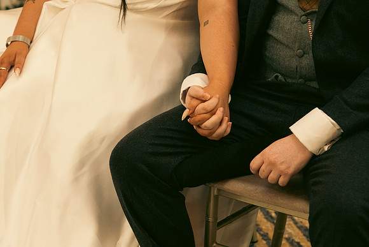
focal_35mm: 105
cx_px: 184
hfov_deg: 19.5
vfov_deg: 13.0
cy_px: 124
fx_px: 1076
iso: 2500
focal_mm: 70
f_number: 3.5
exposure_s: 1/160
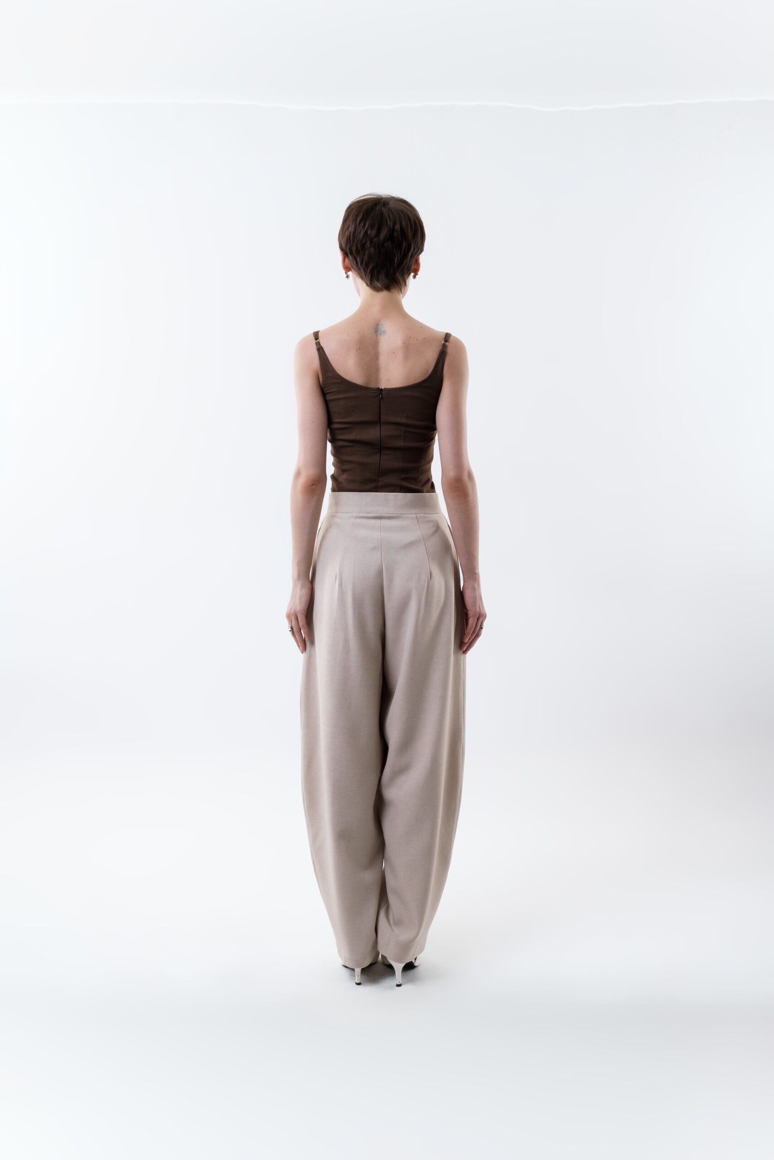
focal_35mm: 35
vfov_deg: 54.4
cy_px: 580
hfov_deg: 37.9
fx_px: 1129
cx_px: 387
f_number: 13
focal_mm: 23
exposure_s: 1/125
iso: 80
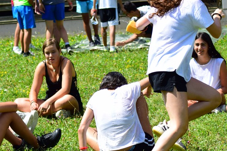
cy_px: 99
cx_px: 105
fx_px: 1242
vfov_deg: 7.0
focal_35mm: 197
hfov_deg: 10.4
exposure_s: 1/1250
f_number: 6.3
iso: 400
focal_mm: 70
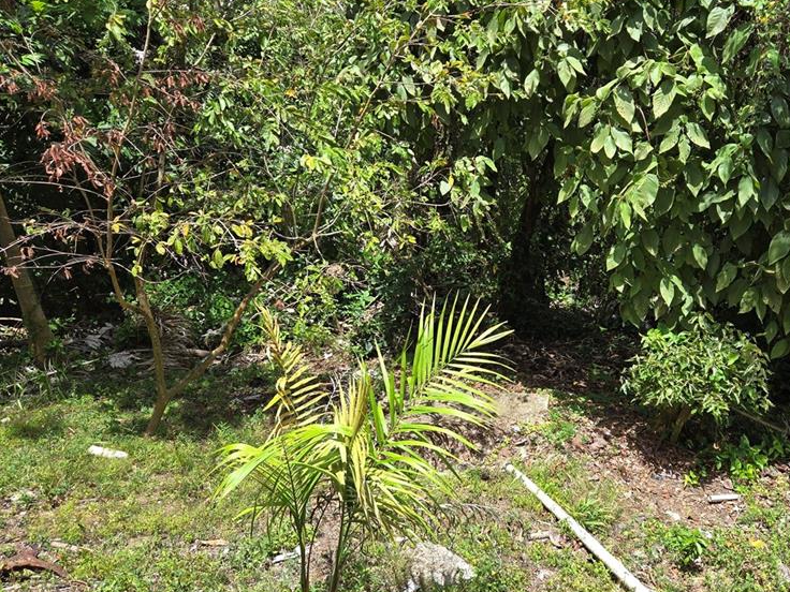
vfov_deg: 44.1
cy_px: 260
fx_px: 730
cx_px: 497
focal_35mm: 32
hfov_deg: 56.1
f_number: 1.8
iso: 25
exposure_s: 1/942
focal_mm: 5.4
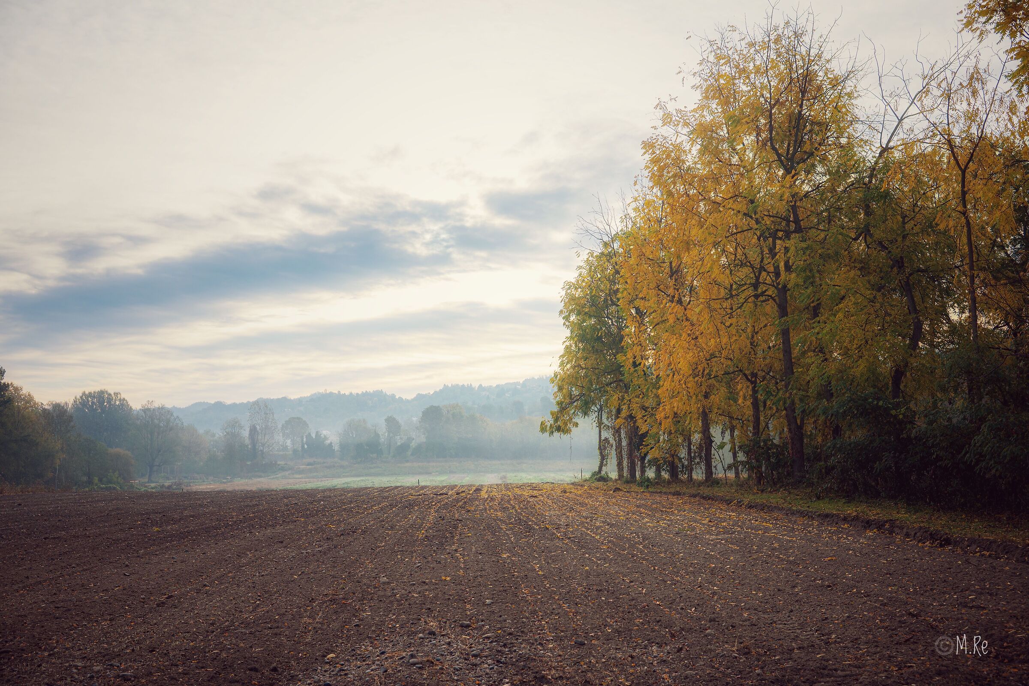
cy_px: 343
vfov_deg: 33.4
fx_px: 1143
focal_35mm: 40
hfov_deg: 48.5
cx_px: 514
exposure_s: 1/320
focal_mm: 40
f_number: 5.6
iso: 100
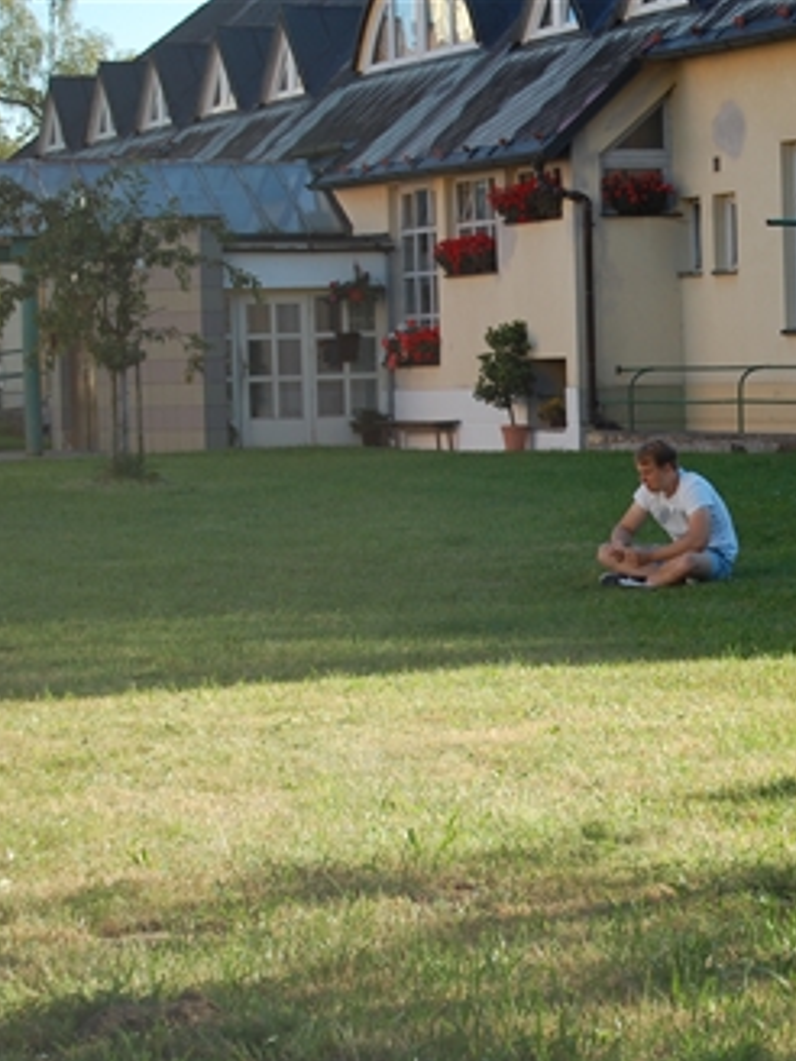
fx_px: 3702
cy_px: 534
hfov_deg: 12.2
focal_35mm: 121
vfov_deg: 16.3
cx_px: 751
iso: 200
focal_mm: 55
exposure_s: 1/200
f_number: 7.1
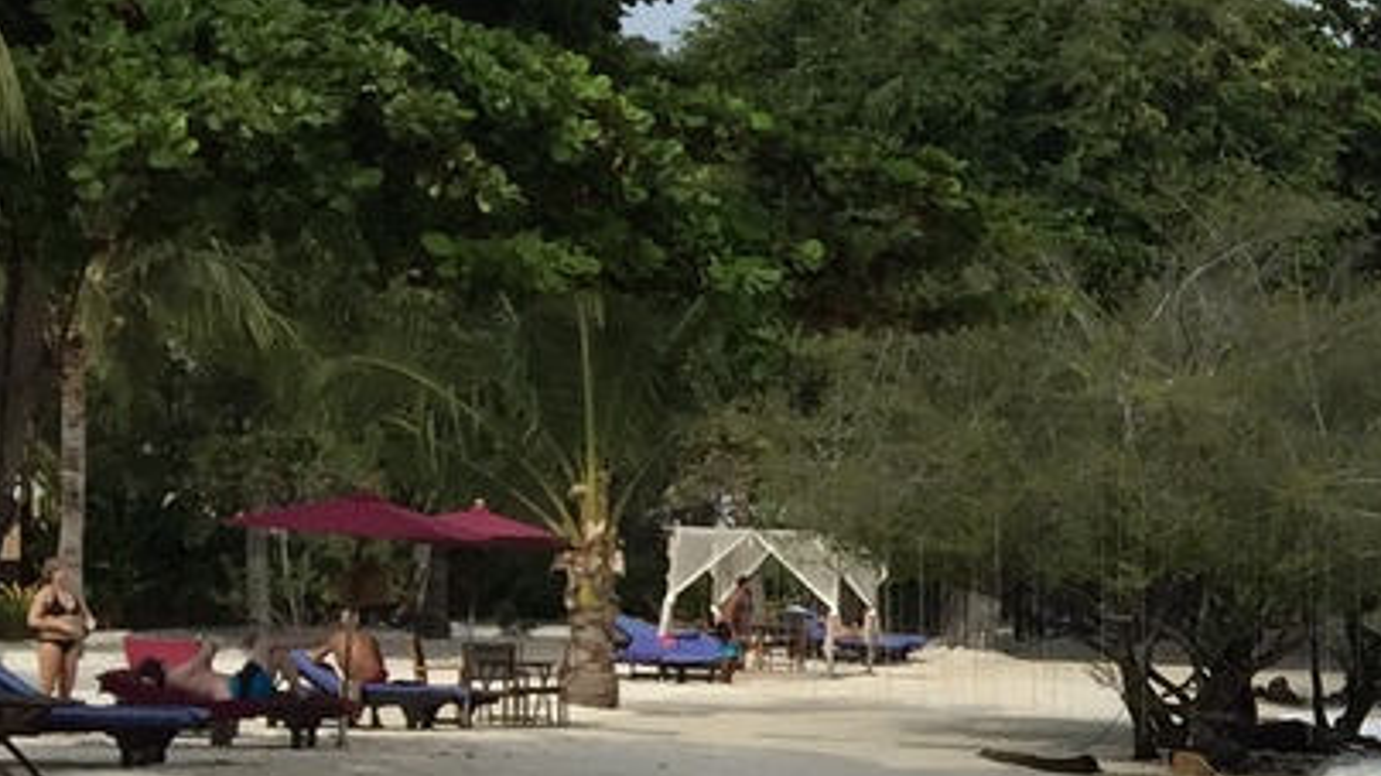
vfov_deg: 9.7
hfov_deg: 14.6
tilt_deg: +1.4
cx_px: 2649
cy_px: 513
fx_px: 4576
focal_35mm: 125
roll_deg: -0.4
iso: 32
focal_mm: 4.15
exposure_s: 1/3049
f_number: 2.2
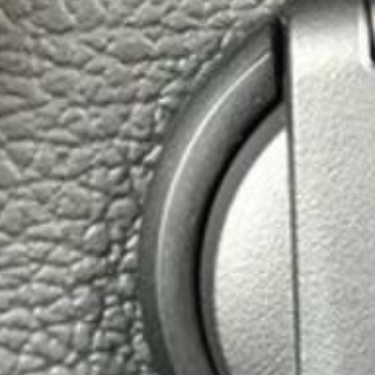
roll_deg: +2.5
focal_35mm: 132
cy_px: 211
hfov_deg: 13.2
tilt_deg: -32.7
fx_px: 1618
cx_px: 299
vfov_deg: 13.2
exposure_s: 1/7
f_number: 1.8
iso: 100
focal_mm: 3.99
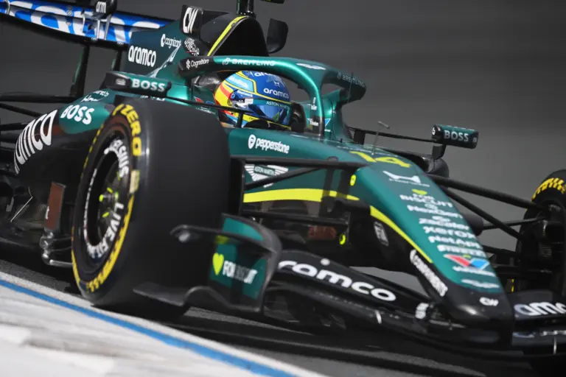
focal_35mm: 400
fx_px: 6288
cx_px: 283
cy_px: 188
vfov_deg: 3.4
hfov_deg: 5.2
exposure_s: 1/2500
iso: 100
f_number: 4
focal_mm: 400
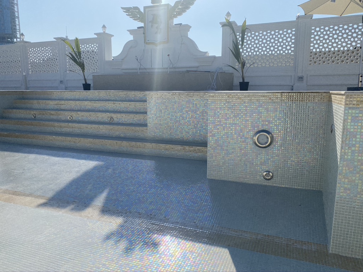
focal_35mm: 26
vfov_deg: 53.1
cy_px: 136
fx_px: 273
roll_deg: -0.5
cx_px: 182
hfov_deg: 67.3
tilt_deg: -9.2
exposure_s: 1/6410
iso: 32
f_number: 1.8
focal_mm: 4.25
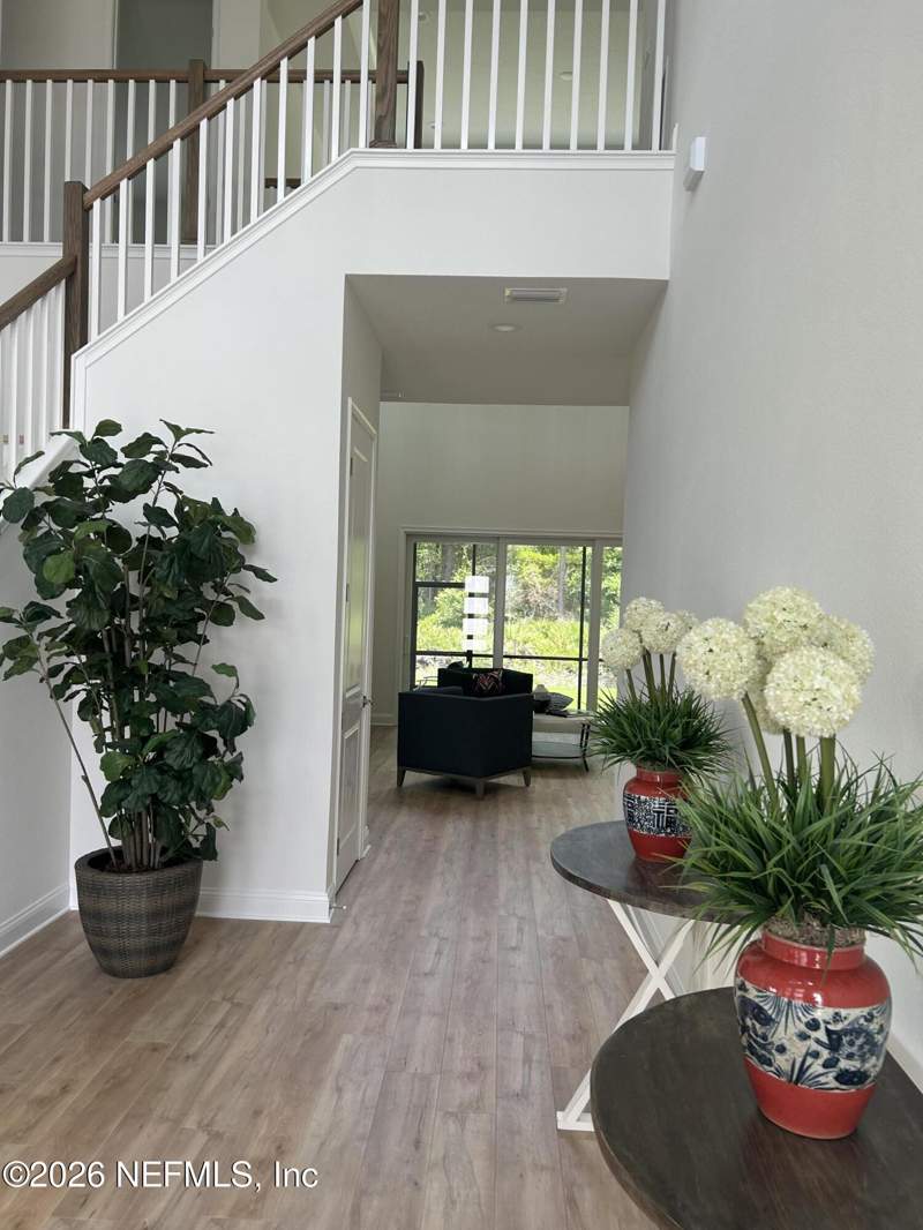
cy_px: 615
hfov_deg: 53.1
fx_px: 924
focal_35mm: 26
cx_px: 462
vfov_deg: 67.3
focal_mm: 5.7
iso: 50
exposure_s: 1/121
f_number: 1.5
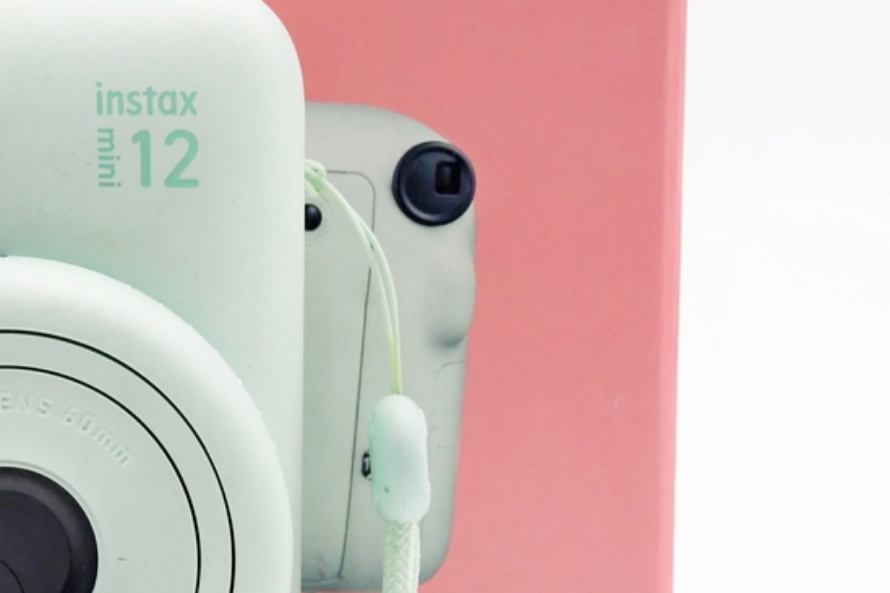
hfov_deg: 14.3
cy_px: 334
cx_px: 53
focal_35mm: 142
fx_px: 3510
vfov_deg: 9.7
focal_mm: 35
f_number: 8
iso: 1250
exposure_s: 1/100
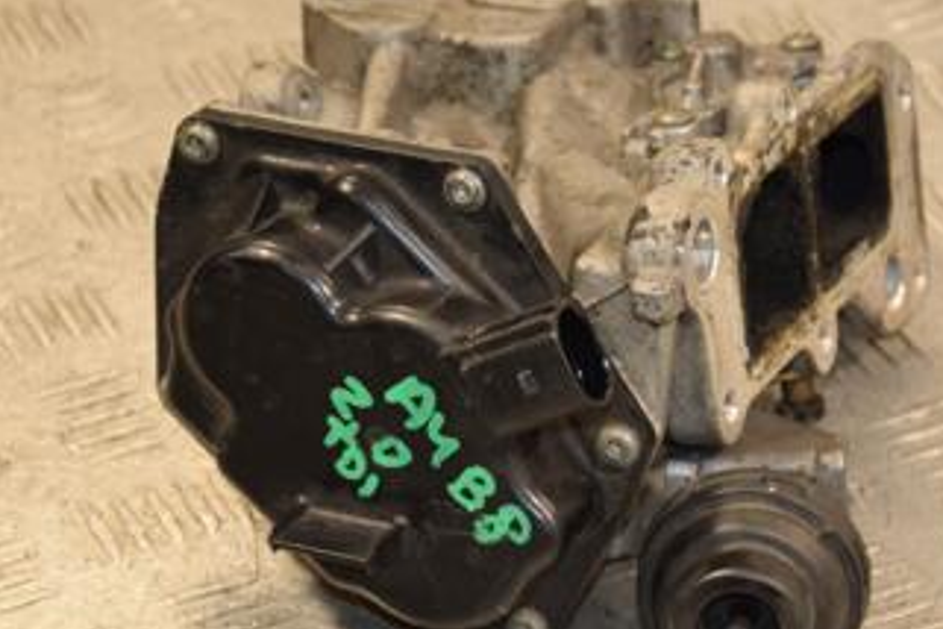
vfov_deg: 7.9
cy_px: 347
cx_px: 593
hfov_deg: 11.8
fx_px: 4557
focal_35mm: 174
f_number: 5.3
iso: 800
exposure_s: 1/160
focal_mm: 62
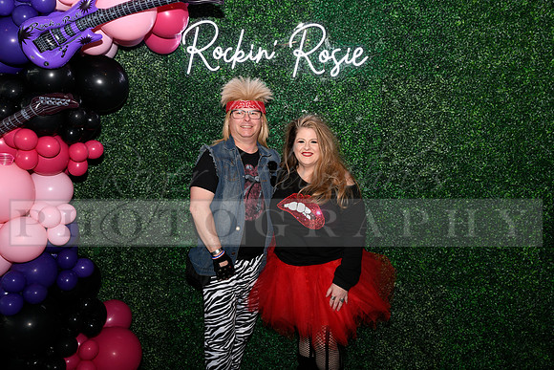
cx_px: 277
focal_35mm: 31
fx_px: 477
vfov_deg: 42.3
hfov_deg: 60.3
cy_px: 185
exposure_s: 1/60
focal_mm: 31
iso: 500
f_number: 6.3
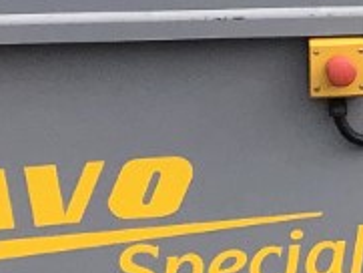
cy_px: 120
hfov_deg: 8.4
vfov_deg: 6.7
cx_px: 718
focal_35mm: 223
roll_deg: -1.0
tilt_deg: -11.5
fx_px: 2340
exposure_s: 1/2525
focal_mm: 4
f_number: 1.8
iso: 20
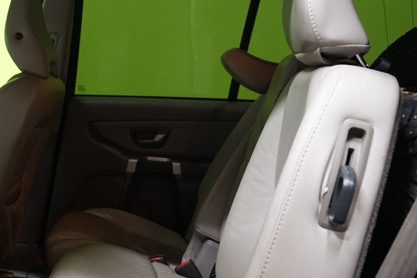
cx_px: 109
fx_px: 626
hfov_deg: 36.1
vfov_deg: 25.0
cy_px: 167
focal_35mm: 54
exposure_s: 1/25
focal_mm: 33
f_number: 4.5
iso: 800
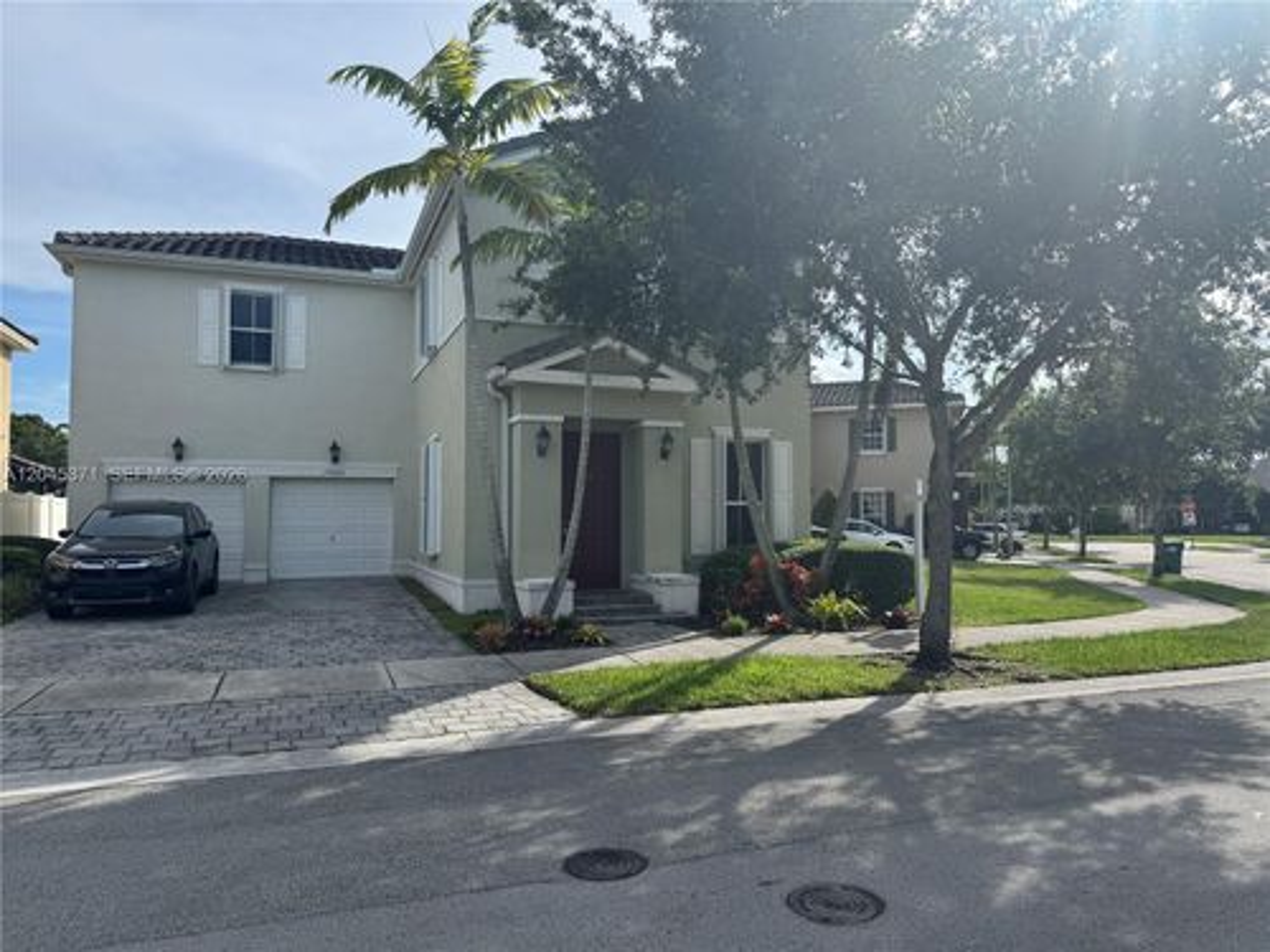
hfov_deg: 71.6
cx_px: 635
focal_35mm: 24
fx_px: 881
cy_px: 476
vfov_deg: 56.8
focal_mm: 6.76
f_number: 1.78
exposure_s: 1/4049
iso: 80
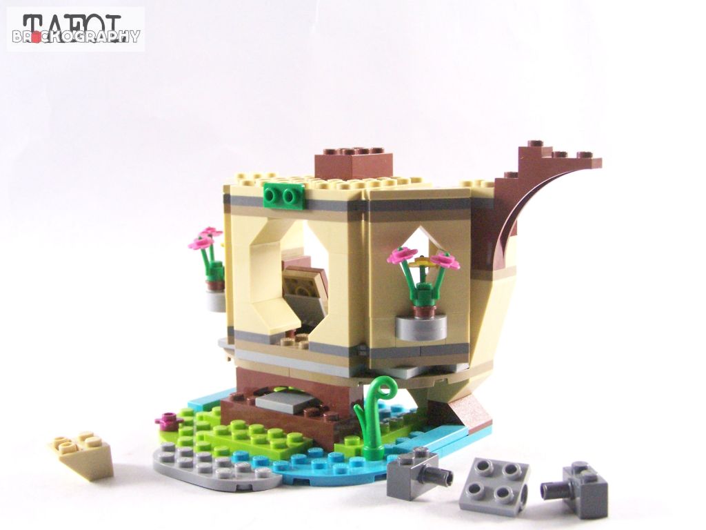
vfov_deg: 28.6
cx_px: 353
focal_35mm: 51
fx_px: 1040
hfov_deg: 37.5
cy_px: 265
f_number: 4
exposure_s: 1/60
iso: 400
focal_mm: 8.5
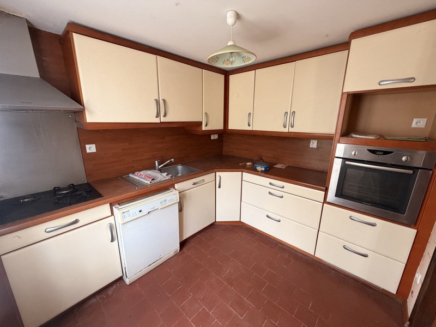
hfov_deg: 102.1
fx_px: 176
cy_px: 164
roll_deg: -0.1
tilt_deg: -13.7
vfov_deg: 85.7
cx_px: 218
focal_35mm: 14
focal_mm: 2.22
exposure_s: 1/94
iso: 320
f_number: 2.2
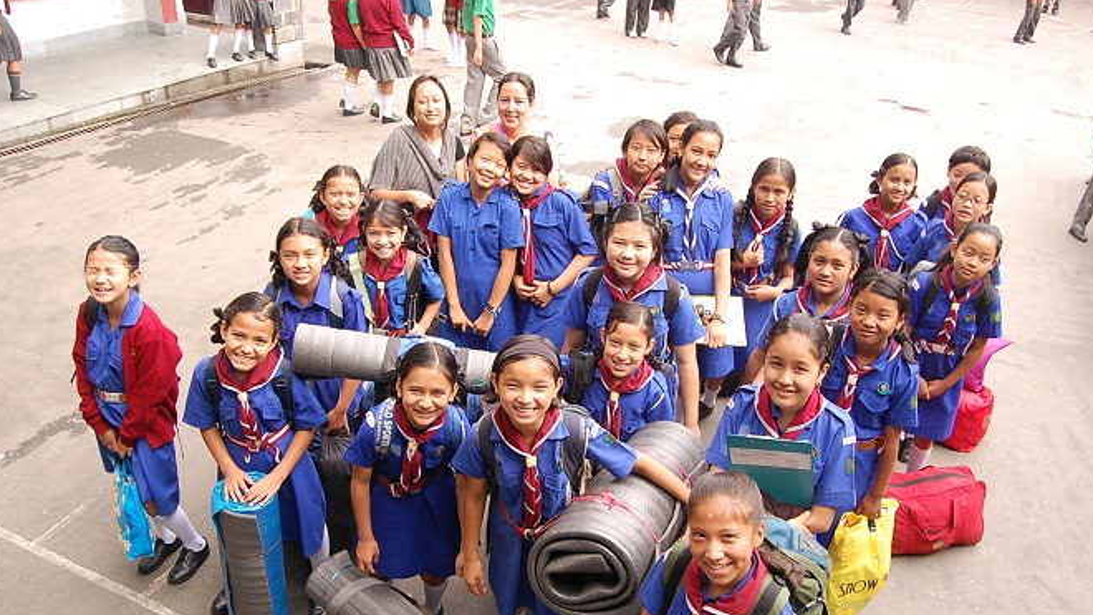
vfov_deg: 40.1
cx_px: 551
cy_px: 356
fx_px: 840
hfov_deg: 66.1
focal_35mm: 29
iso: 800
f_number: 6.3
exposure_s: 1/160
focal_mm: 18
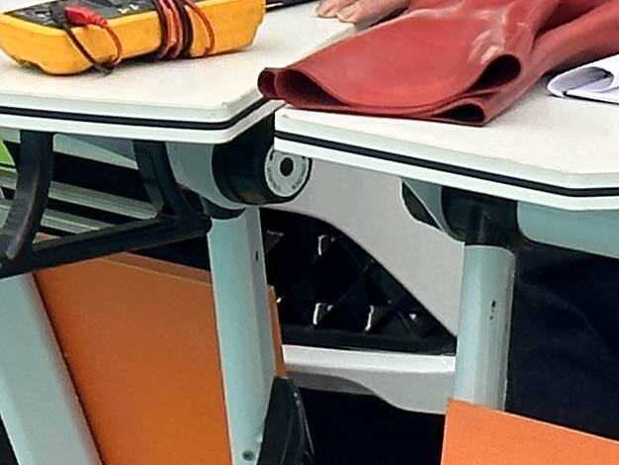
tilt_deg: -4.6
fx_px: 5528
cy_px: -406
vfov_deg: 4.8
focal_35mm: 309
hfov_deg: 6.4
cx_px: 47
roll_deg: -1.4
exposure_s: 1/228
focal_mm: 6.86
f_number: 1.78
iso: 64
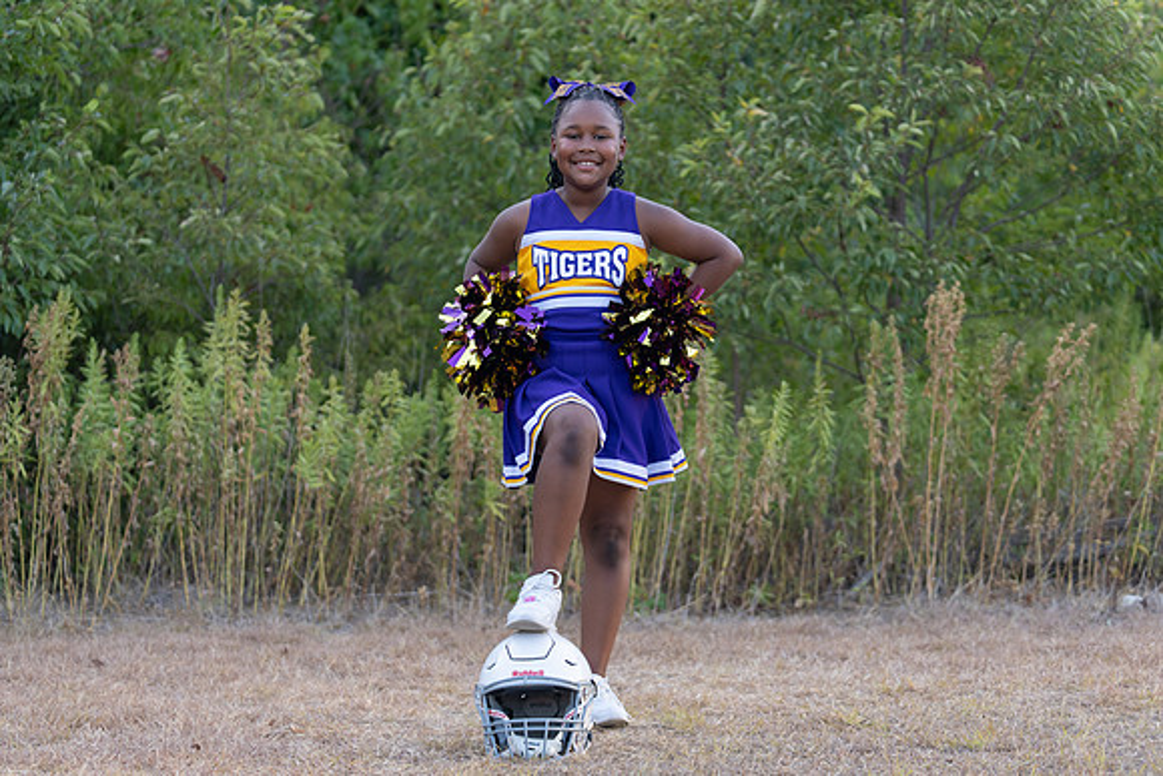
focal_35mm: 70
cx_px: 582
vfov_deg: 19.5
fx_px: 2262
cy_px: 388
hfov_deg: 28.8
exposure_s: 1/320
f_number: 2.8
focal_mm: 70
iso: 320
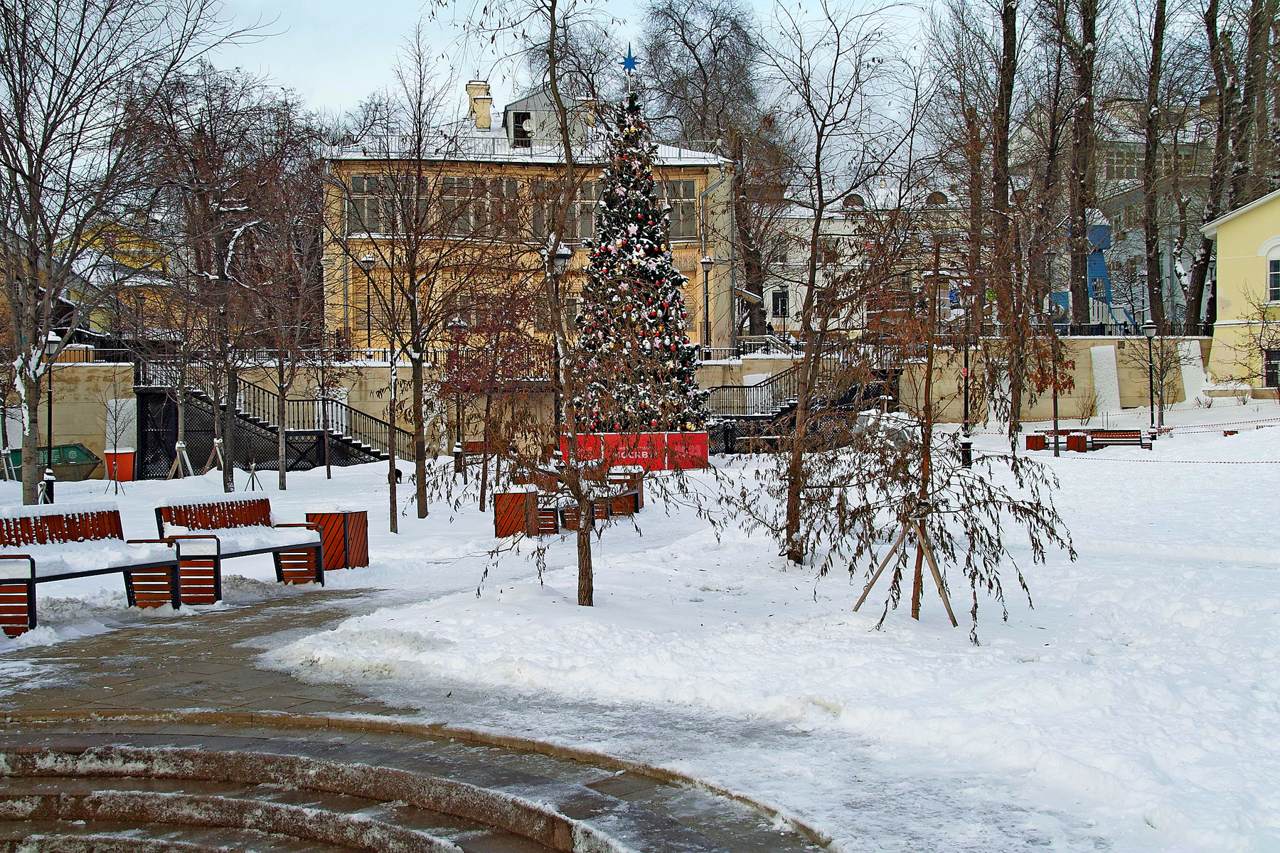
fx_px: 1742
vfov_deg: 27.5
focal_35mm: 49
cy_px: 426
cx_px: 640
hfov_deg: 40.3
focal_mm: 29
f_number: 8
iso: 100
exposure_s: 1/80
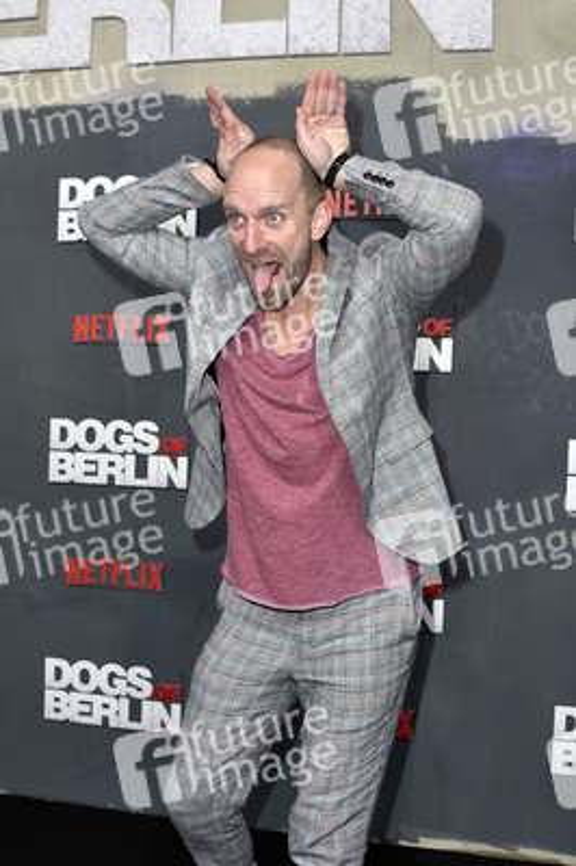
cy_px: 433
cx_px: 288
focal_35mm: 28
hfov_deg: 46.3
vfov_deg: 65.5
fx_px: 673
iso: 250
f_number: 7.1
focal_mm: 28
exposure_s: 1/200
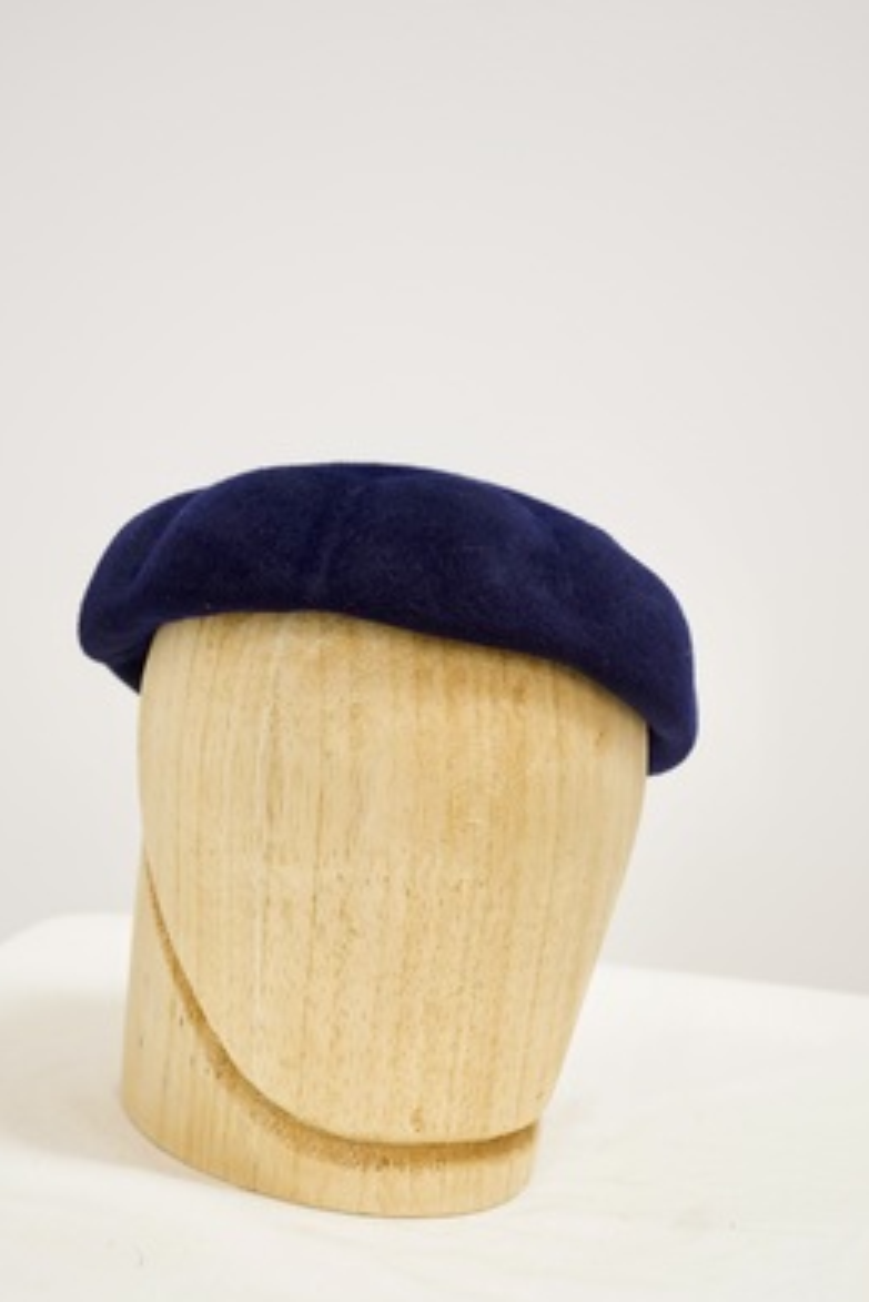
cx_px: 390
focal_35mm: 69
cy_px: 709
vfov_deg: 29.2
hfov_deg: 19.7
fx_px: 2496
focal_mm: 40
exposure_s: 1/60
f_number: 5.6
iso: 1600
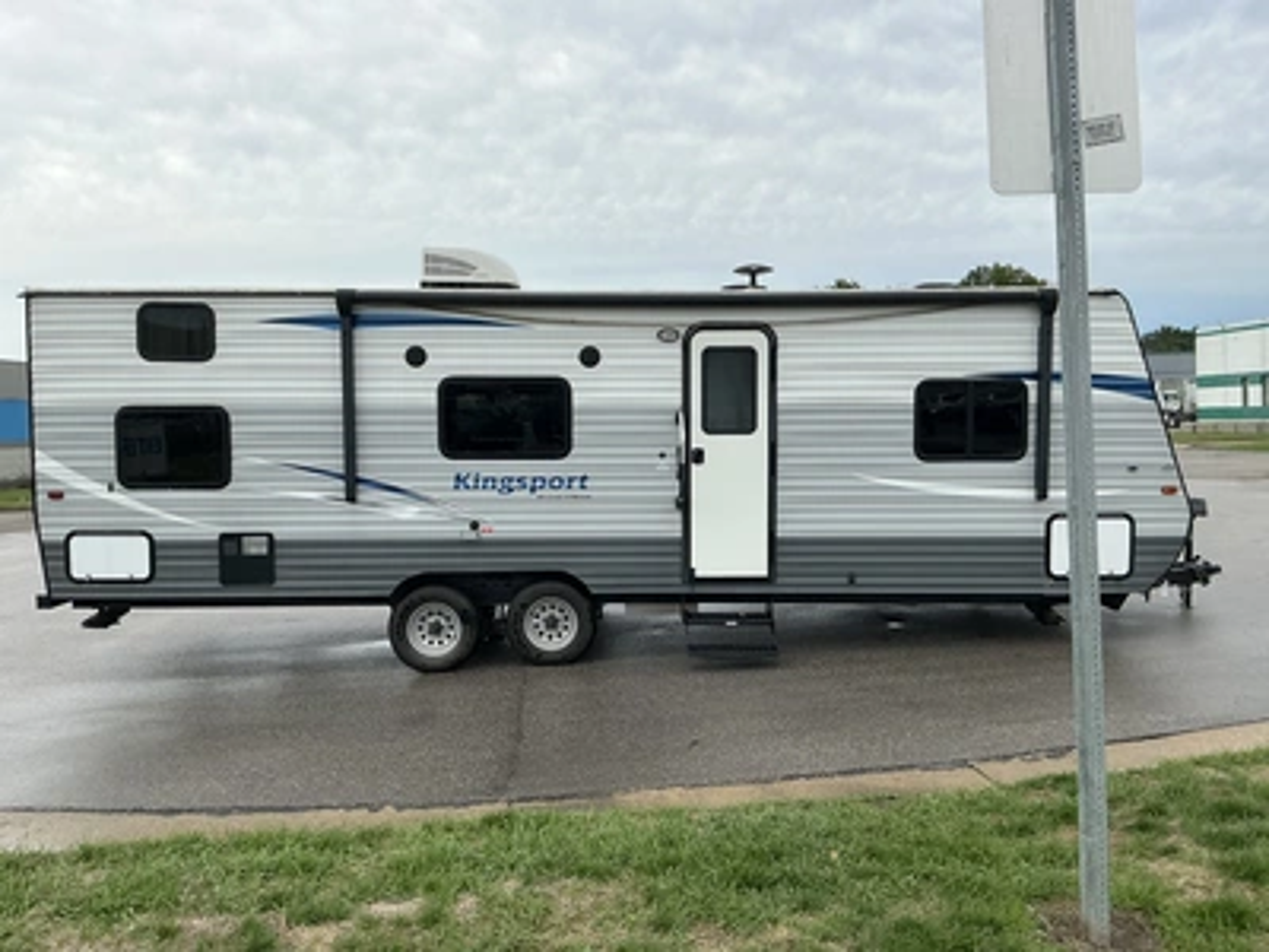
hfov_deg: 63.4
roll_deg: +2.8
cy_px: 476
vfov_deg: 49.7
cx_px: 634
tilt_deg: -2.7
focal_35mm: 28
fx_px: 1026
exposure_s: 1/1377
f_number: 1.8
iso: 25
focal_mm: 3
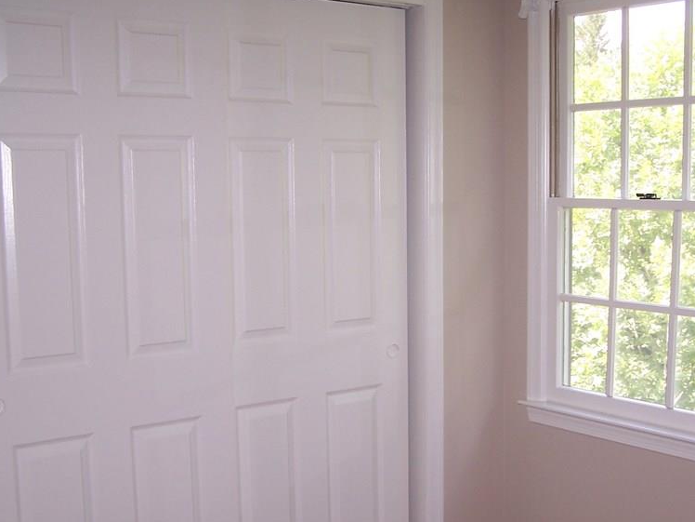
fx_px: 1044
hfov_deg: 36.6
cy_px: 293
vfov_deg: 28.0
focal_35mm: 52
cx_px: 437
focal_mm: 6.3
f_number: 2.8
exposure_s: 1/60
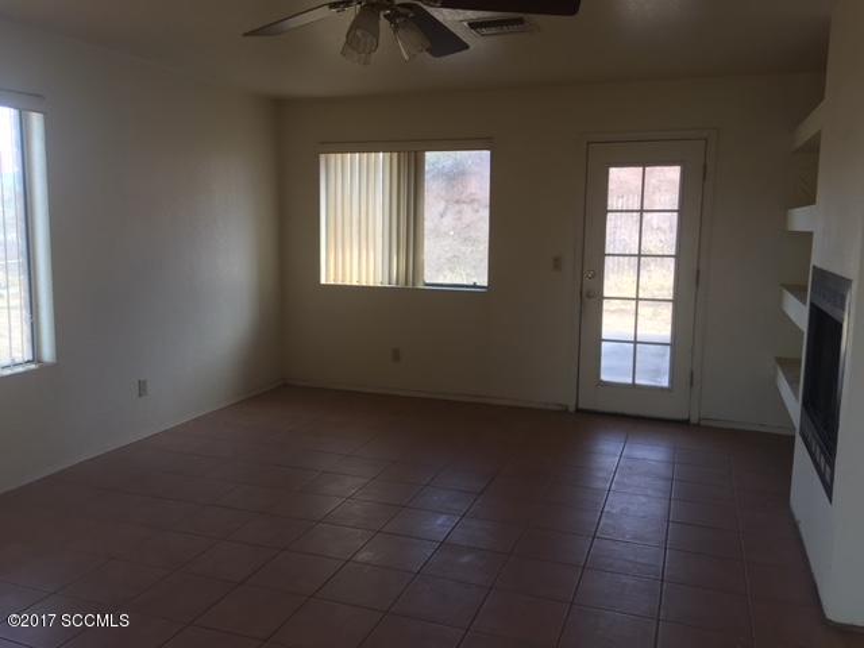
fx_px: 724
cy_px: 324
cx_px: 432
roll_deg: -0.8
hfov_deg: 61.7
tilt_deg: -6.6
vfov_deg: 48.2
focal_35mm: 29
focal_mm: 4.15
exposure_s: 1/40
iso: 25
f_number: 2.2
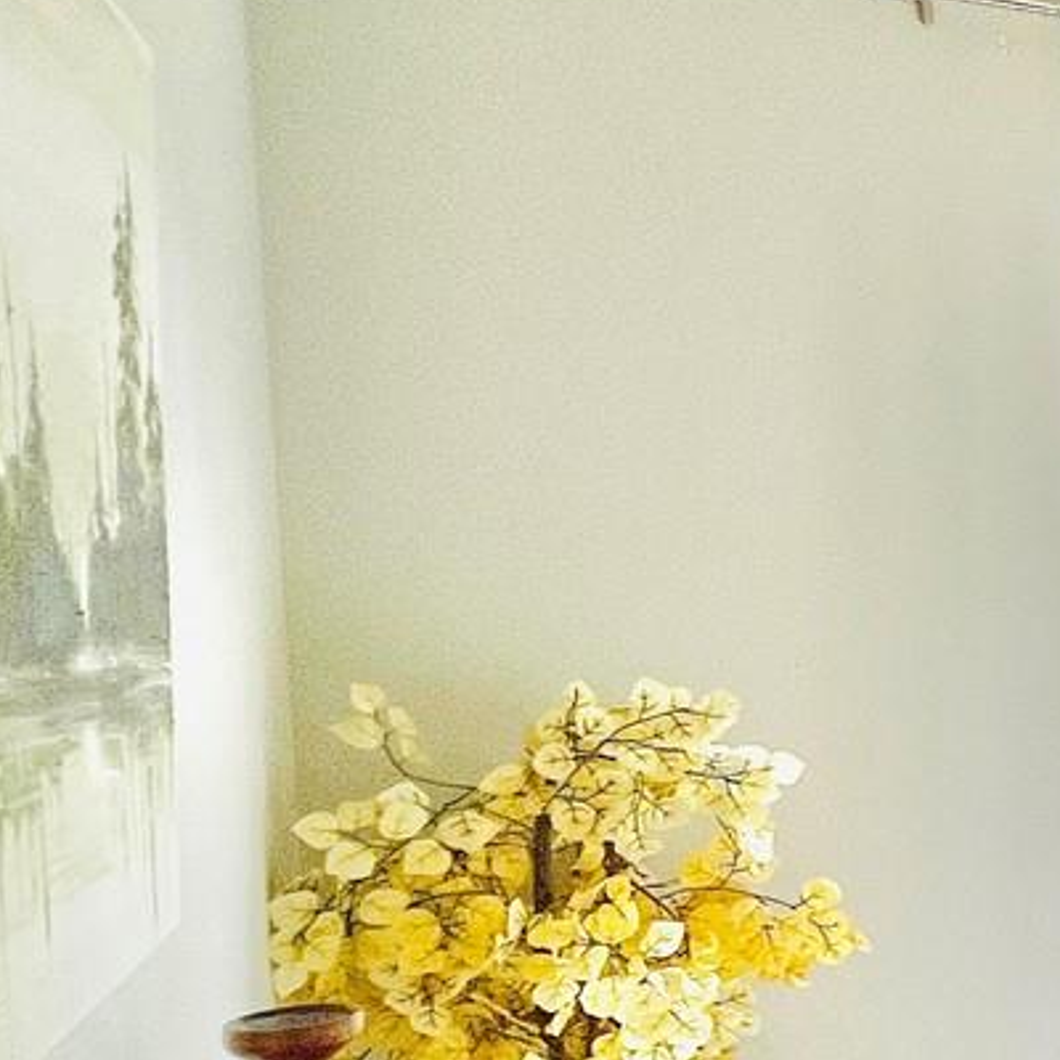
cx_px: 1940
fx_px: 1594
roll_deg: +0.9
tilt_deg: -4.3
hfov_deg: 21.7
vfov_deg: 36.7
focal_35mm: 46
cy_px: 617
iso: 32
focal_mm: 1.57
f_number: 1.8
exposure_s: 1/122
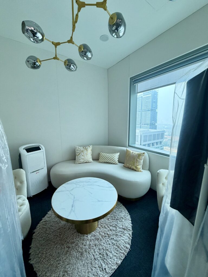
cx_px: 104
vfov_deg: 102.1
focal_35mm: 14
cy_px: 138
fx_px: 112
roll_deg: +0.4
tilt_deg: -6.8
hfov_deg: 85.7
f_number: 2.2
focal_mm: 2.22
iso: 125
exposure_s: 1/100
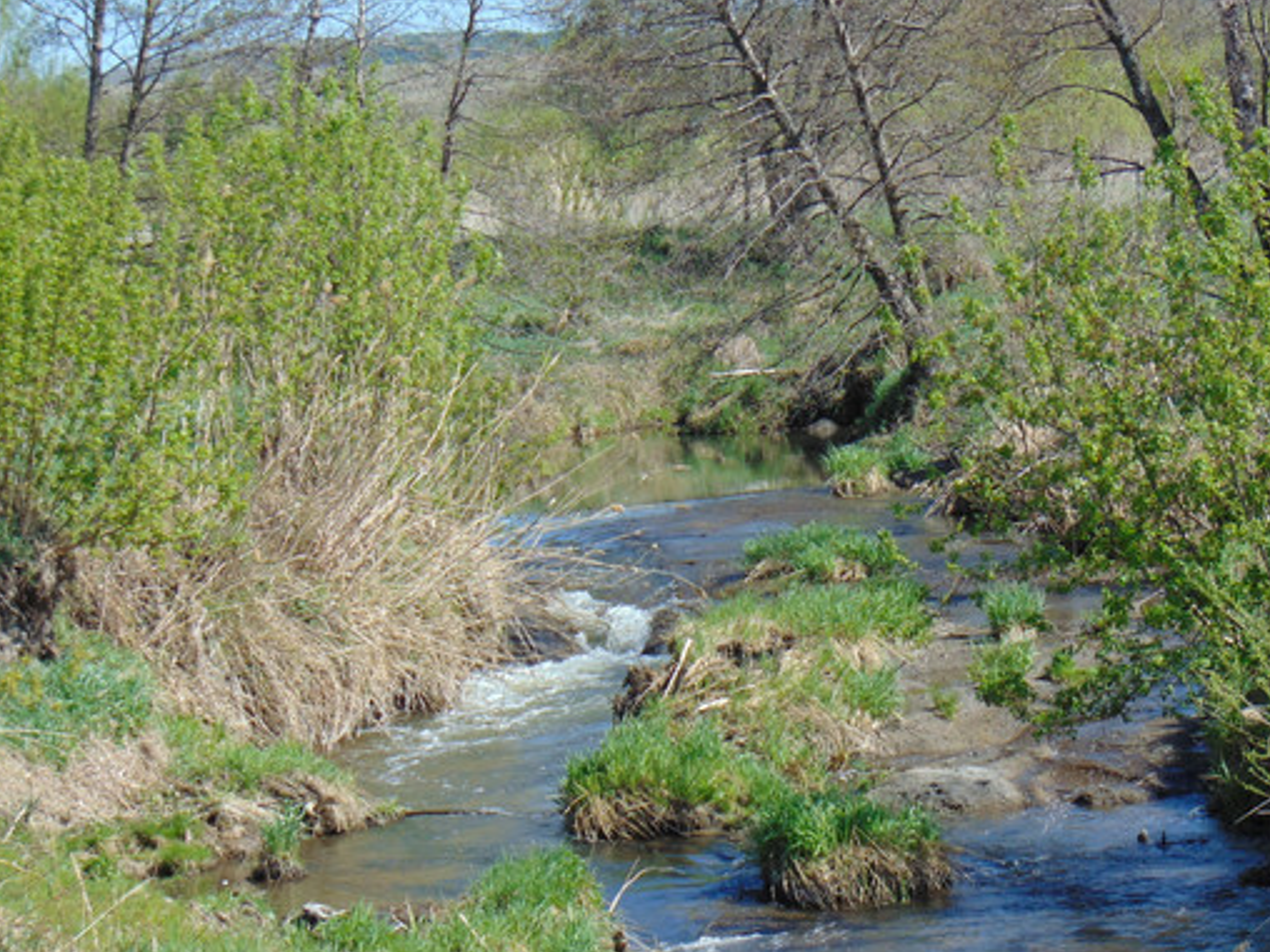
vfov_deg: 10.9
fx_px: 4990
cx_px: 705
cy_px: 580
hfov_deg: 14.5
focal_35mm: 136
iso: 80
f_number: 3.9
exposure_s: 1/500
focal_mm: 19.4
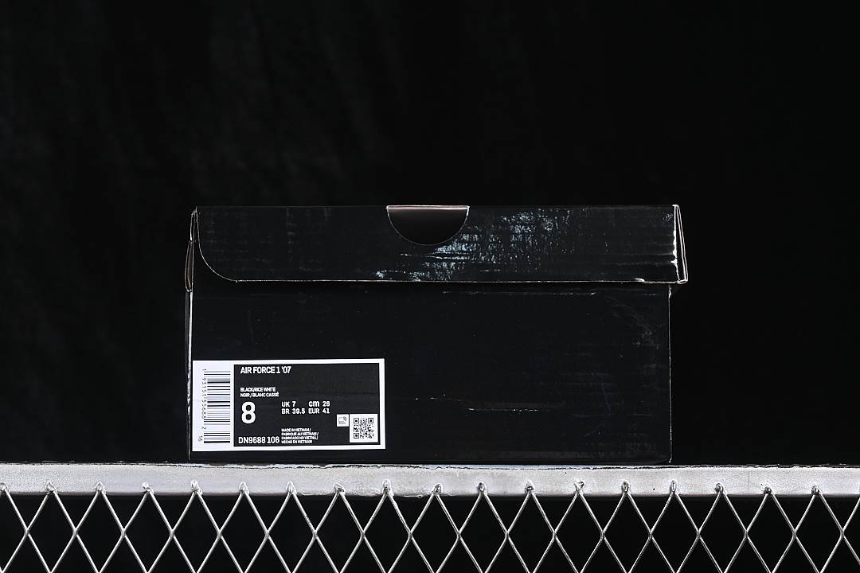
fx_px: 1792
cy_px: 286
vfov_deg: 18.2
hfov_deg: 27.0
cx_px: 430
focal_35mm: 75
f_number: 6.3
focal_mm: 50
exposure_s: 1/60
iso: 160
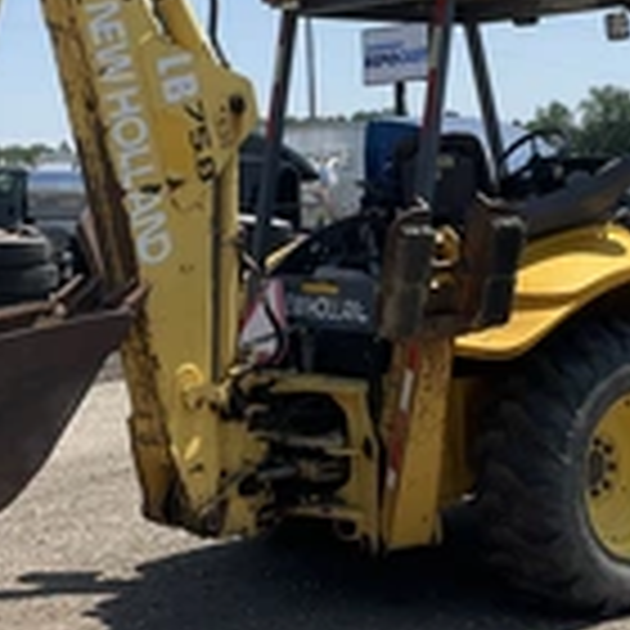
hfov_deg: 23.6
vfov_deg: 23.4
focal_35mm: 73
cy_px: 140
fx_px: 1503
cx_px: 382
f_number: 1.8
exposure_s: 1/2141
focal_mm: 3
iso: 25
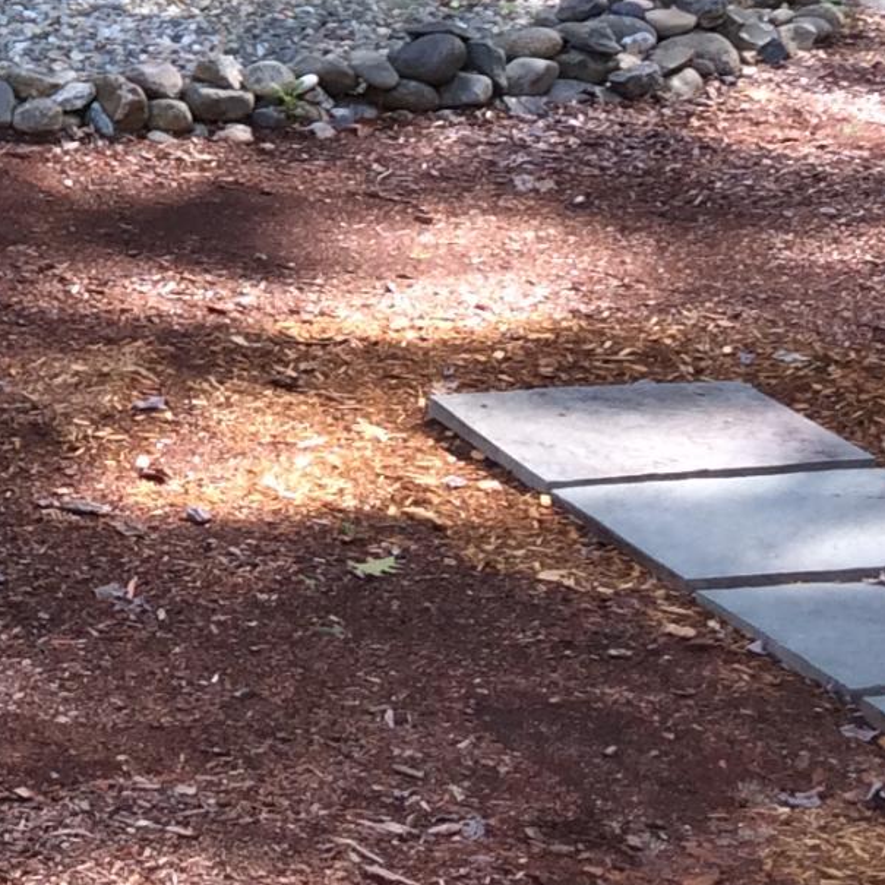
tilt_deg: -7.1
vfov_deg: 12.9
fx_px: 3673
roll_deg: +1.2
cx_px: -623
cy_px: -489
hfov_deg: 12.7
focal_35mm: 127
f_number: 2.2
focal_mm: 4.15
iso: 32
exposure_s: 1/150
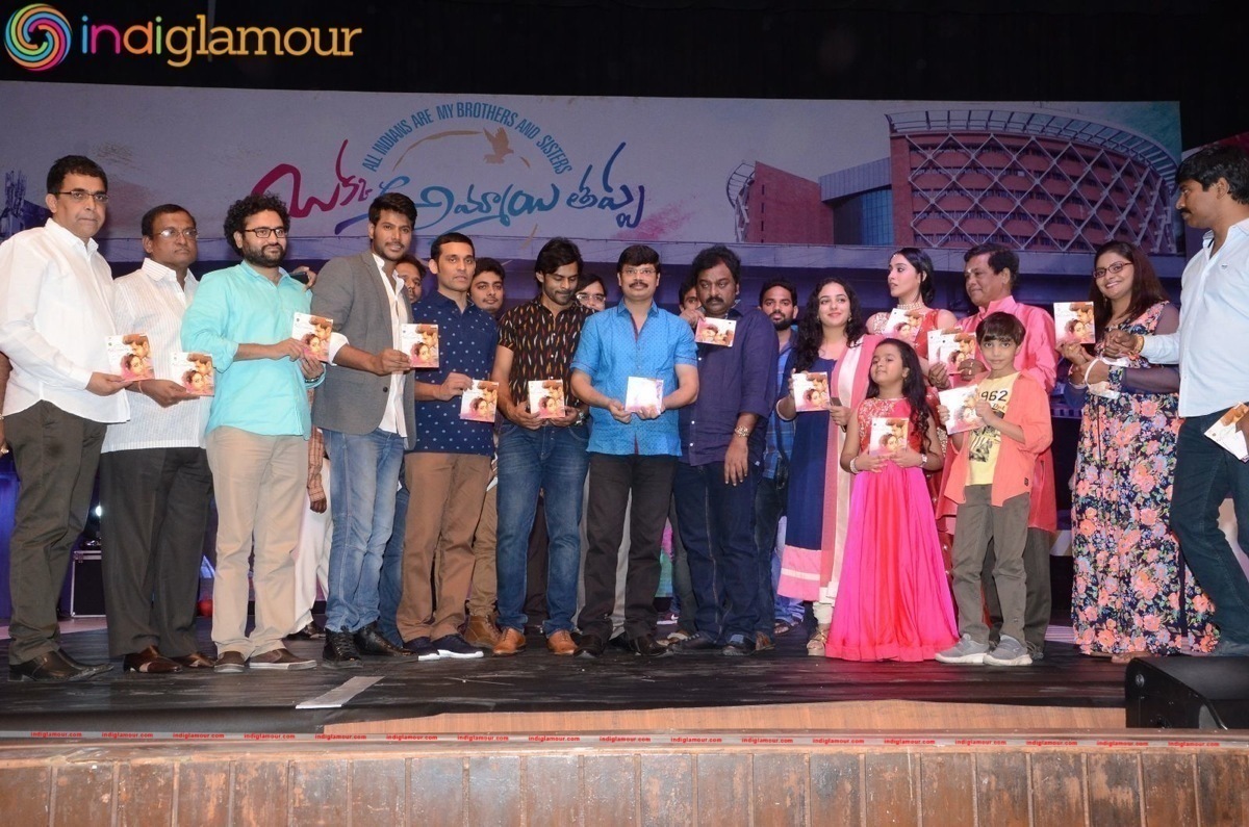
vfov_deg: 34.1
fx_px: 1350
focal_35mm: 39
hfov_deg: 49.6
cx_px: 624
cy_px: 414
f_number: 7.1
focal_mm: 26
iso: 1600
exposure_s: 1/125
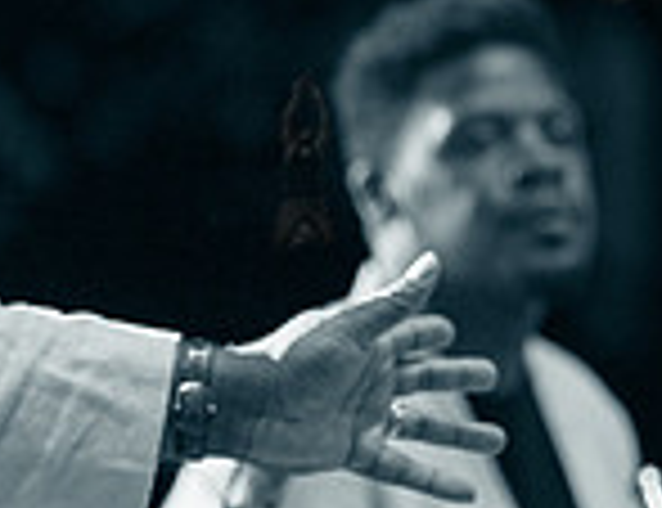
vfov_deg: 3.0
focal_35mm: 503
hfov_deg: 3.9
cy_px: 21
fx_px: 9706
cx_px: -708
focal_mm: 105
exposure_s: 1/500
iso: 2000
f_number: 3.2
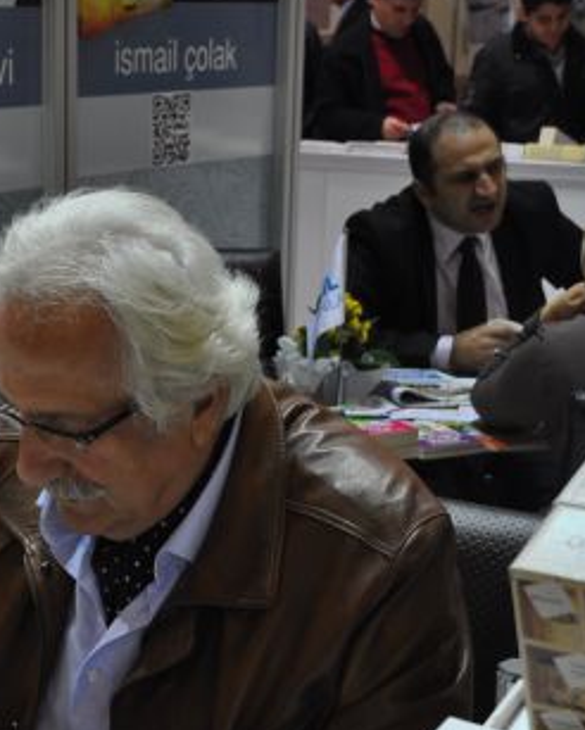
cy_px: 451
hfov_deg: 18.5
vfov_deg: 23.2
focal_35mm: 82
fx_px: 1773
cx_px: 76
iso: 400
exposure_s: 1/60
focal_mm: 28
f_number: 4
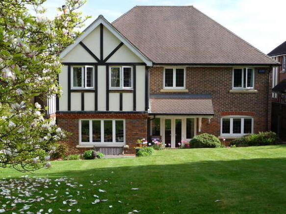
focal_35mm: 48
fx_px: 396
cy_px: 107
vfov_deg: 30.3
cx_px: 143
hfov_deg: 39.7
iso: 100
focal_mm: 8
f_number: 4.2
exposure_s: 1/320
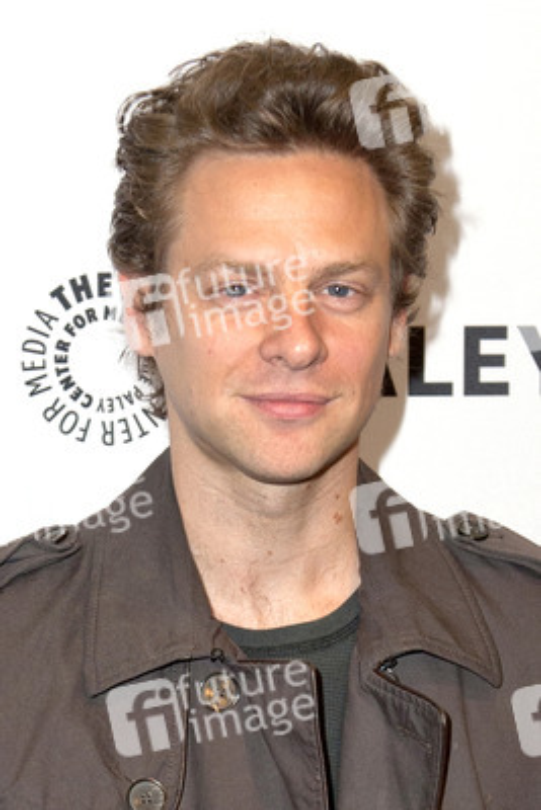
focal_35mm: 45
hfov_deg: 29.9
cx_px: 270
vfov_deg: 43.6
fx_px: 1013
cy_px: 405
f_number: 4
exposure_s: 1/400
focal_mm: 45
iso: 400
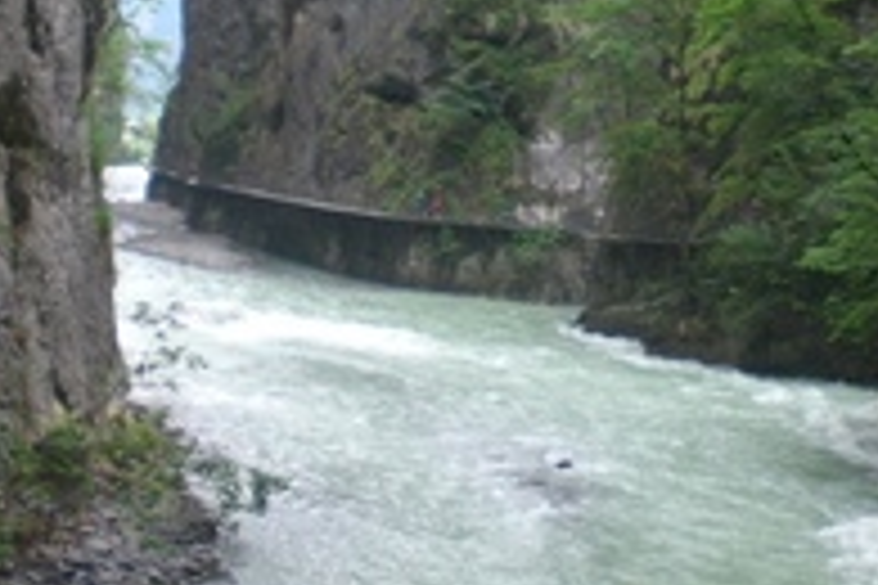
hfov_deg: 24.4
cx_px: 779
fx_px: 1975
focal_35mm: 81
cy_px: 68
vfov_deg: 16.6
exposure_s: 1/125
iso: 100
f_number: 3.1
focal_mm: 6.3
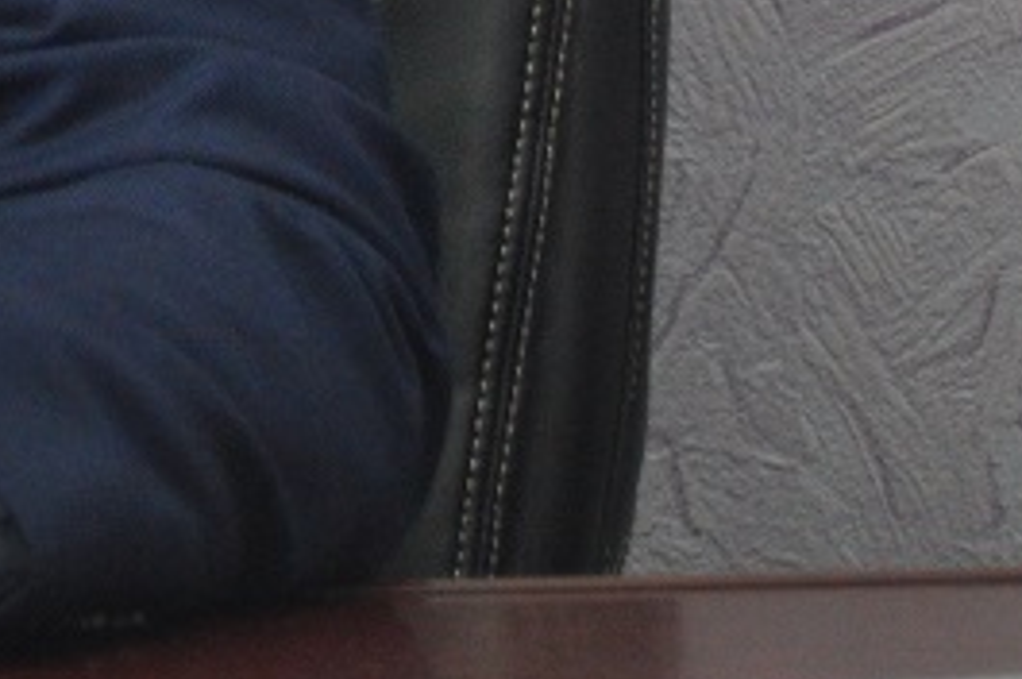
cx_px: -634
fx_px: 21703
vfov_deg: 1.8
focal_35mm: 765
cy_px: -924
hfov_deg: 2.7
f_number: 5.3
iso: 800
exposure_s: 1/40
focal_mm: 105
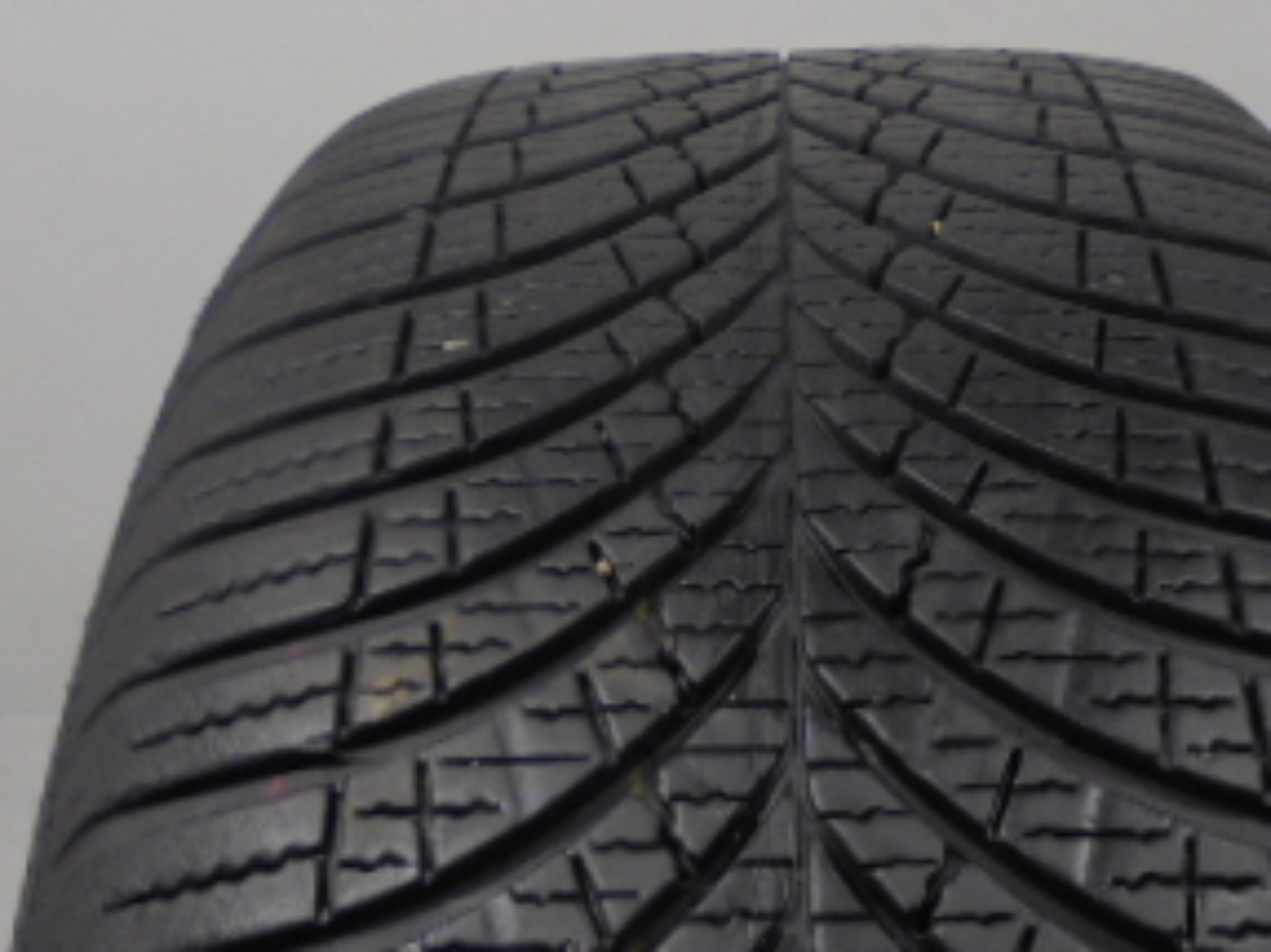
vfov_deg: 24.8
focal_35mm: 58
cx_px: 757
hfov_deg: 33.2
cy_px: 177
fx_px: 2129
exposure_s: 1/30
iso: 100
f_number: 3.5
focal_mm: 4.6
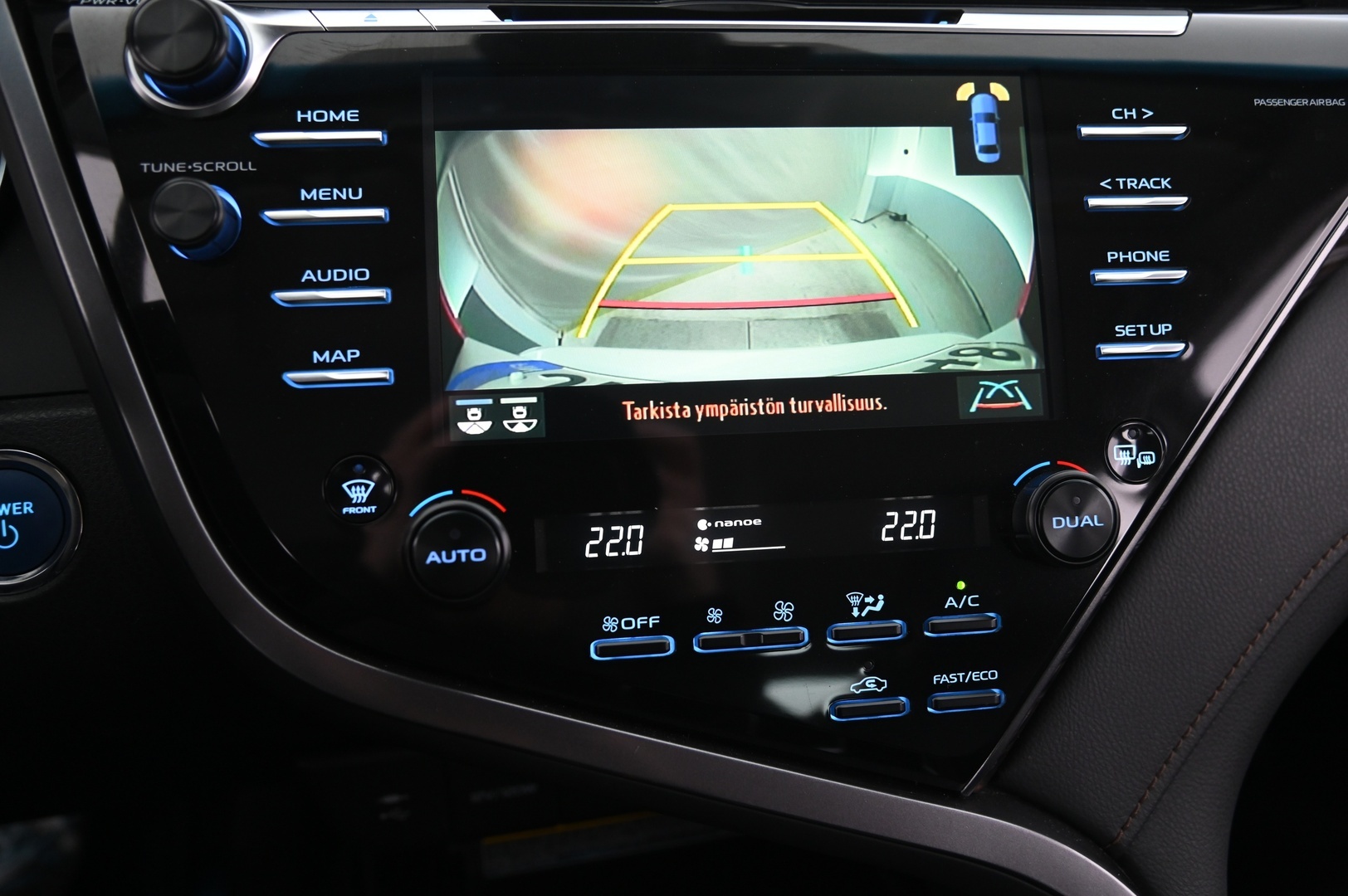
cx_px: 674
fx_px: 1160
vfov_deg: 42.3
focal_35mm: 31
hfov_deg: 60.3
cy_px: 448
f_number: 4
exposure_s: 1/20
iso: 2000
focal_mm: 31
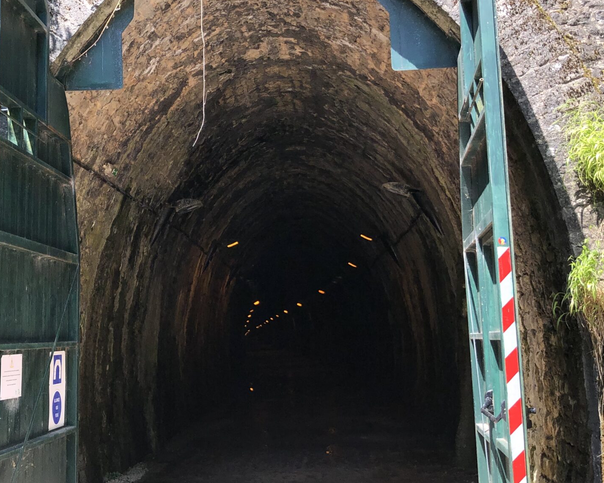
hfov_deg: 37.6
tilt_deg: +9.9
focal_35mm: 49
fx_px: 876
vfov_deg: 30.8
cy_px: 193
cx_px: 193
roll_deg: +0.1
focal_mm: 4
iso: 20
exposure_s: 1/480
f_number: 1.8
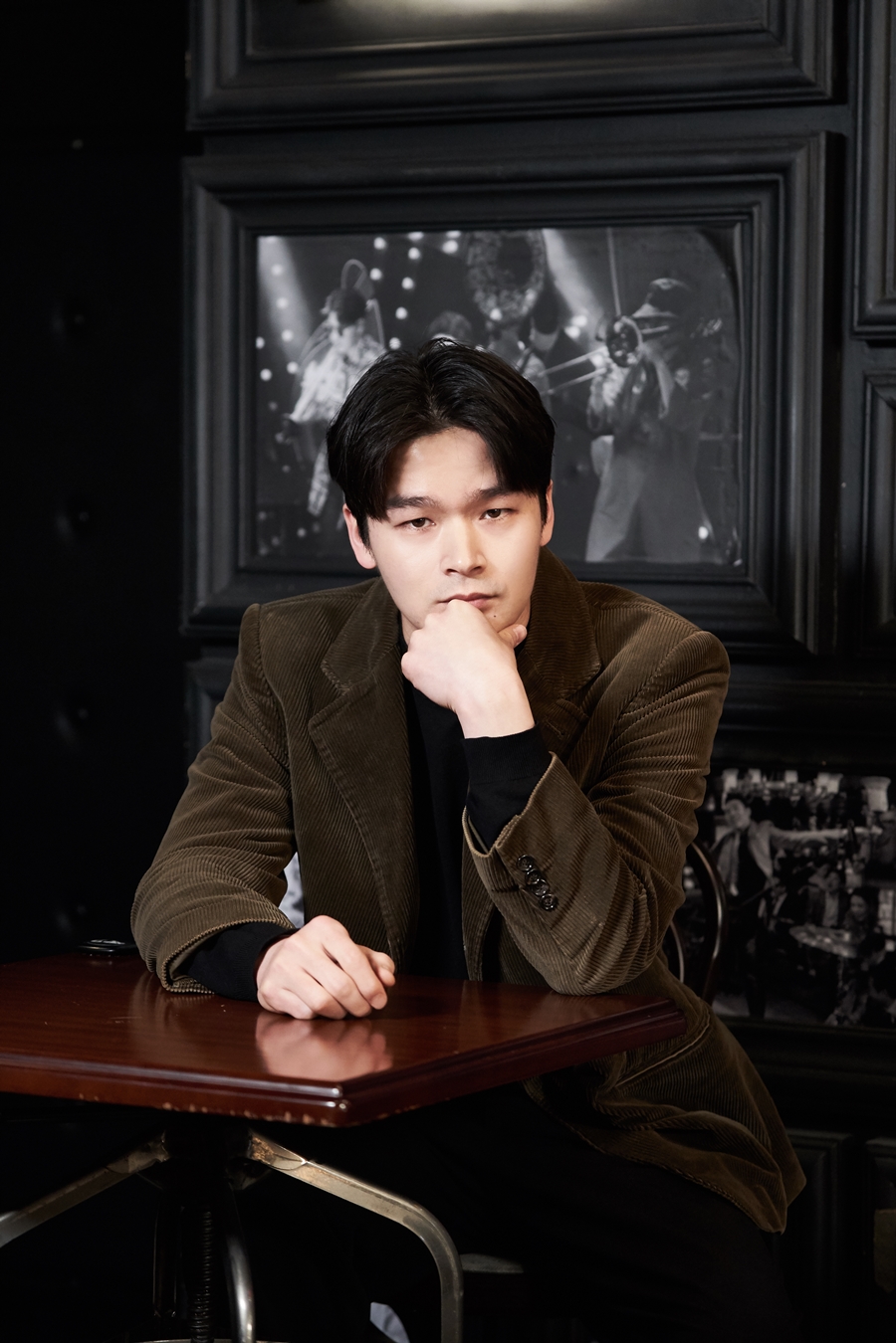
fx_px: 3509
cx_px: 448
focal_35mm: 94
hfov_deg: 14.6
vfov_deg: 21.7
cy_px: 672
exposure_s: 1/160
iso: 2000
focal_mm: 94
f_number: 4
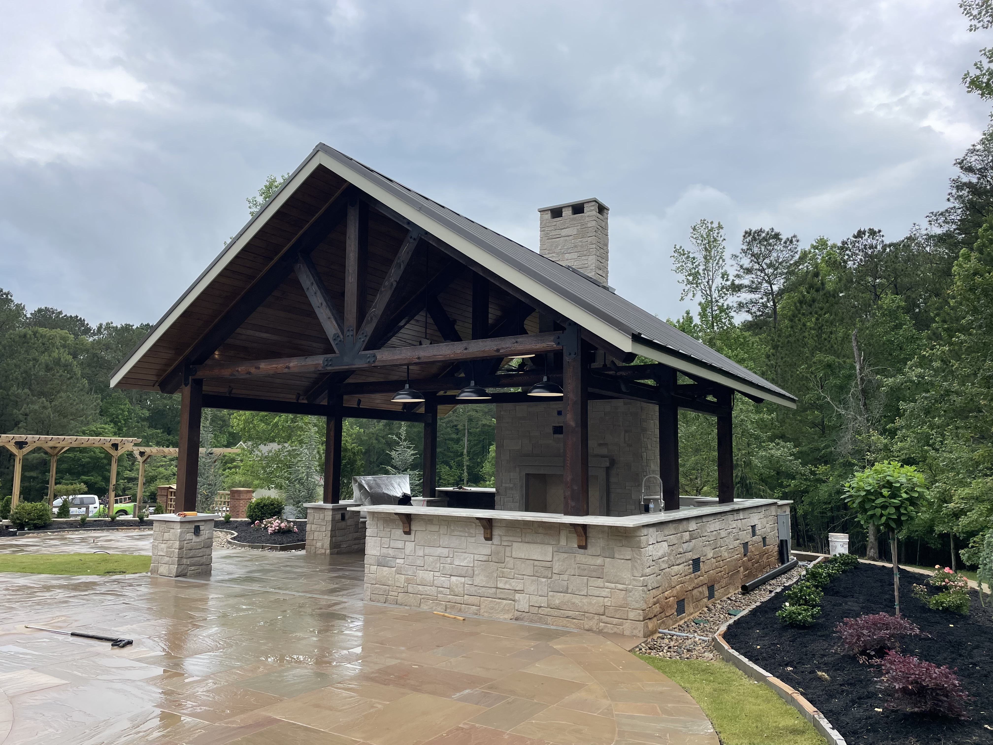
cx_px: 496
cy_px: 372
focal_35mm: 26
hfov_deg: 67.3
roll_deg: -0.5
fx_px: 746
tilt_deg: +6.0
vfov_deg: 53.1
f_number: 1.6
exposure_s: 1/1887
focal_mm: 4.2
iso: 32
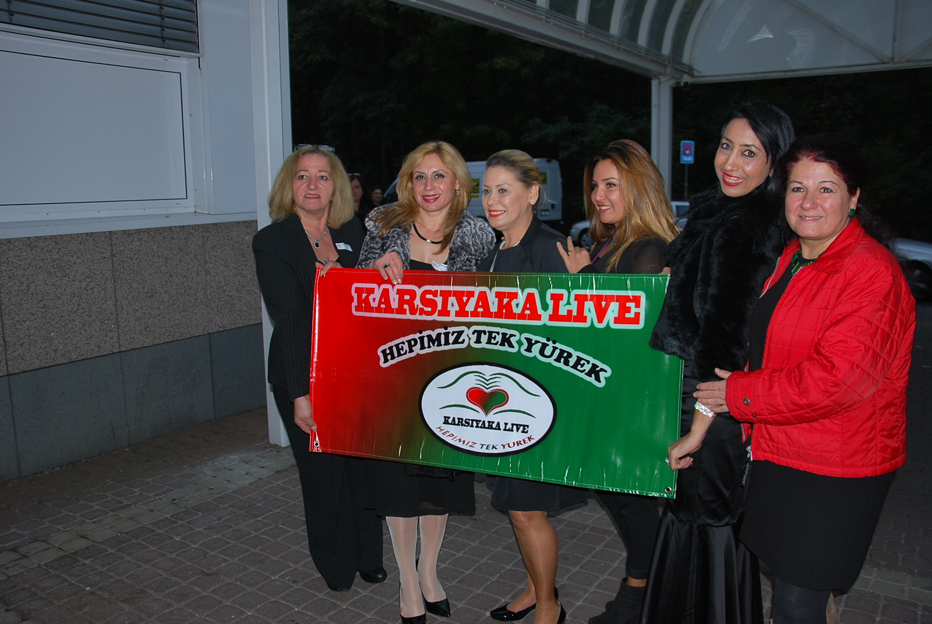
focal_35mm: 32
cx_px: 466
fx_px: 816
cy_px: 312
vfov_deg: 41.8
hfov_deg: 59.4
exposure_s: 1/60
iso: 200
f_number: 3.8
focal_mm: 21
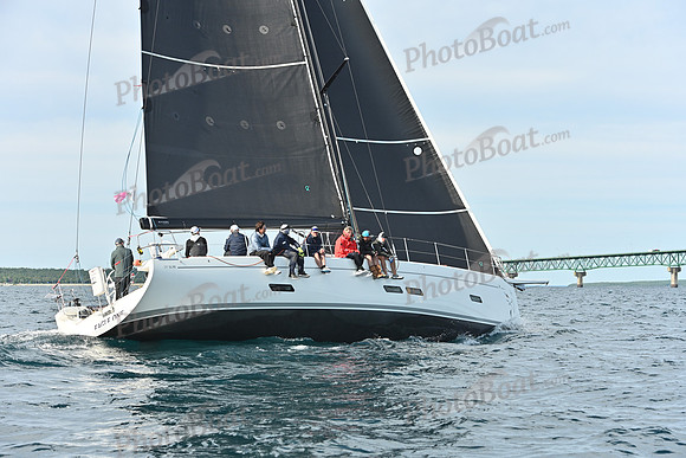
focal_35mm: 70
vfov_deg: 19.5
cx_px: 343
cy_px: 229
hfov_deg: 28.8
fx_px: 1334
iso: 320
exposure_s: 1/1000
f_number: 6.3
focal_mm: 70
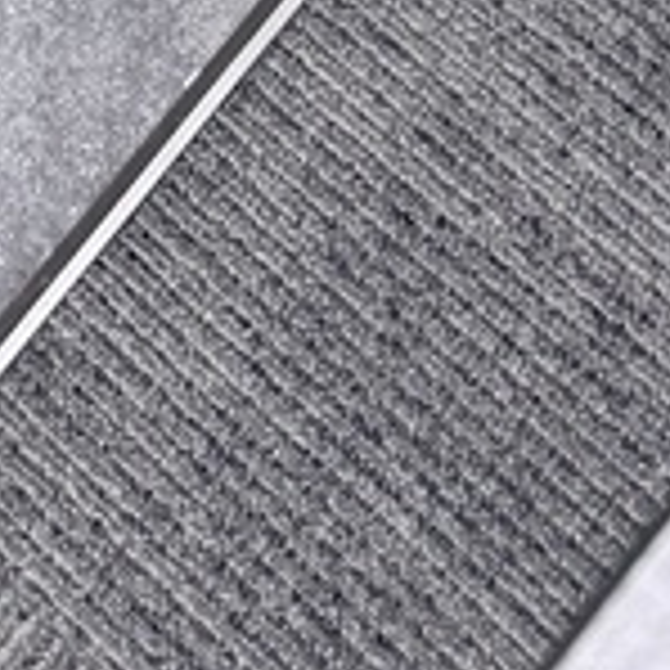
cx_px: -872
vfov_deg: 9.2
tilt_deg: -44.9
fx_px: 3197
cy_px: -1448
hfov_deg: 10.5
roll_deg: +9.0
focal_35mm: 146
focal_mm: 6.76
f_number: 1.78
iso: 160
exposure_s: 1/60
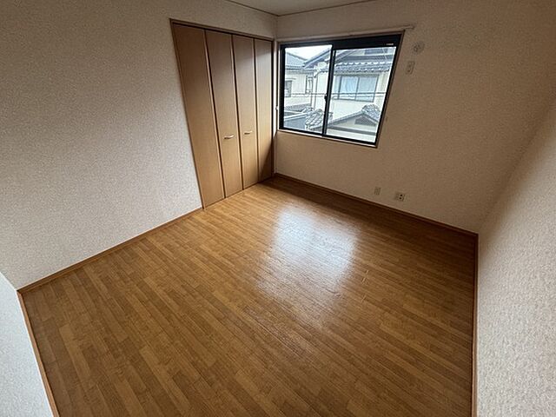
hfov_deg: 102.1
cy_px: 208
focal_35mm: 14
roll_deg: -0.5
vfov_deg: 85.7
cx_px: 278
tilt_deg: -30.6
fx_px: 225
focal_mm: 2.22
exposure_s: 1/120
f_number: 2.2
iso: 250
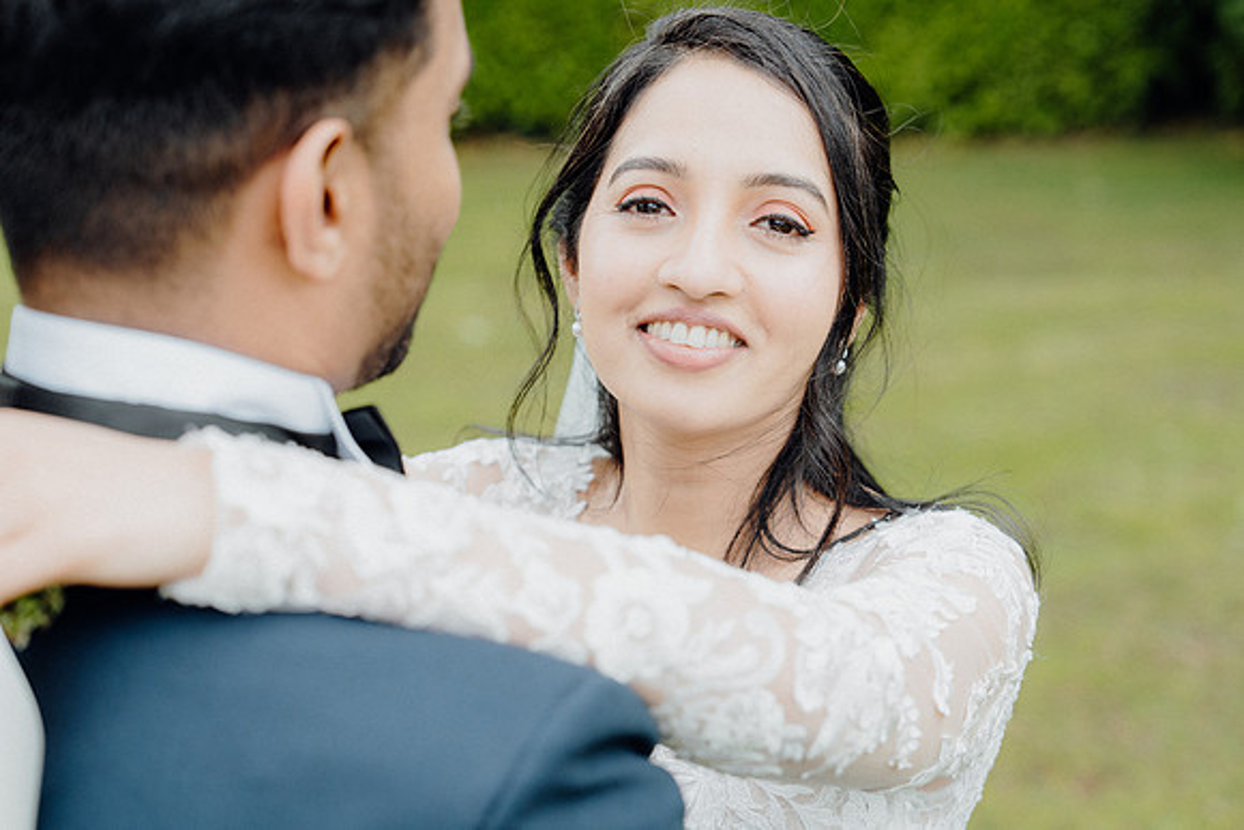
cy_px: 415
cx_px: 622
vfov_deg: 21.6
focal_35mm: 63
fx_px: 2177
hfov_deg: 31.9
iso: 125
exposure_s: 1/250
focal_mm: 63
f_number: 3.5
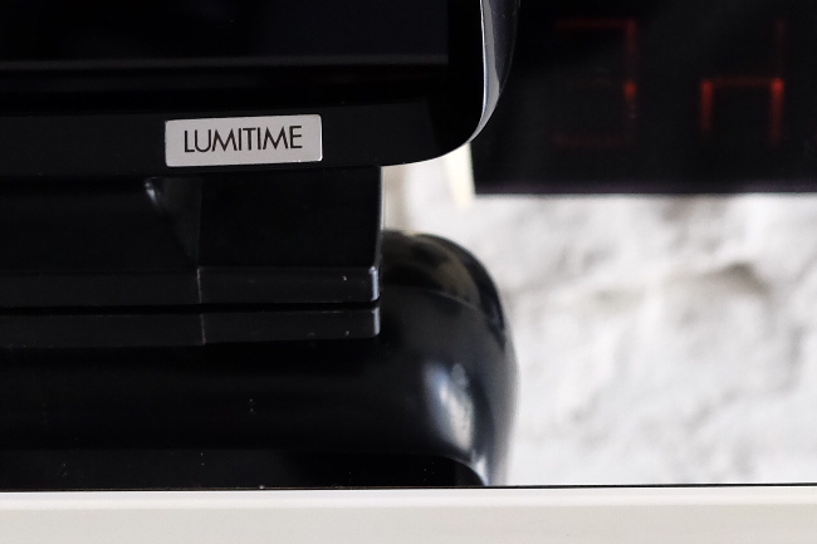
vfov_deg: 8.8
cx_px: 416
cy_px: -161
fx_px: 3471
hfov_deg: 13.4
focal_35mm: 153
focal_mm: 37.4
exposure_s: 1/100
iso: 1600
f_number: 3.6
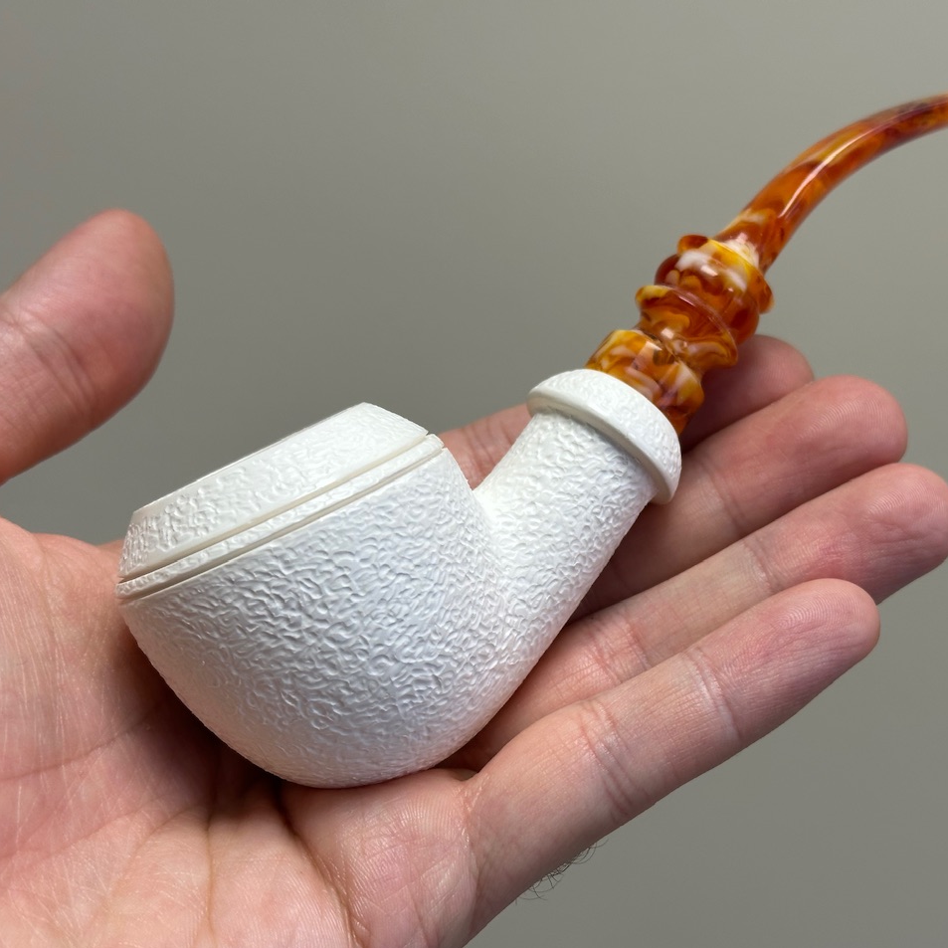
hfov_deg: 29.9
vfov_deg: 30.0
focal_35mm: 57
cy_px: 476
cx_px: 588
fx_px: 1766
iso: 64
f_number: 1.78
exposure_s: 1/121
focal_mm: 6.86
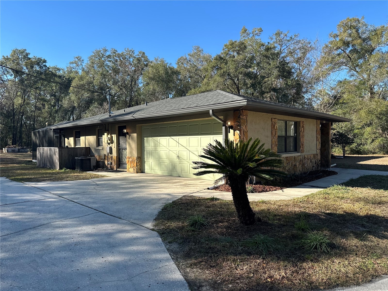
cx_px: 194
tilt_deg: -0.7
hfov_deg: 71.6
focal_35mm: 24
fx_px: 269
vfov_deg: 56.8
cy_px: 146
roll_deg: +0.6
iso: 80
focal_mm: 6.86
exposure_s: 1/1988
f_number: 1.78
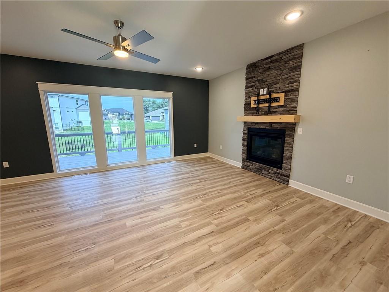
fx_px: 157
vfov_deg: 85.7
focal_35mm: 14
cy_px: 146
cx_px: 194
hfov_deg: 102.1
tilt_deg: -11.0
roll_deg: +0.7
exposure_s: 1/120
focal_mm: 2.22
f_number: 2.2
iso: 250
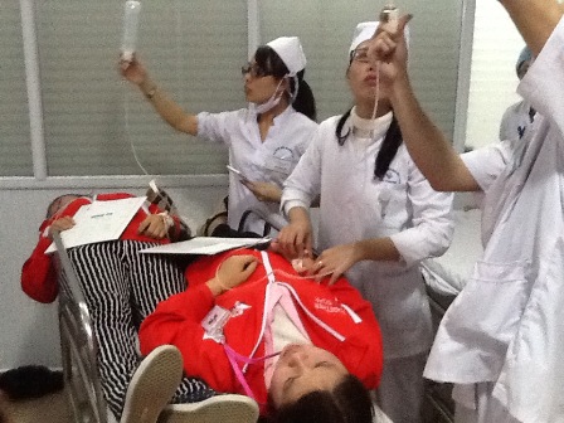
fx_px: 717
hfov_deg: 42.9
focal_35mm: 44
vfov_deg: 32.9
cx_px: 282
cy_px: 212
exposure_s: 1/17
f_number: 2.4
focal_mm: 2.03
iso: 320
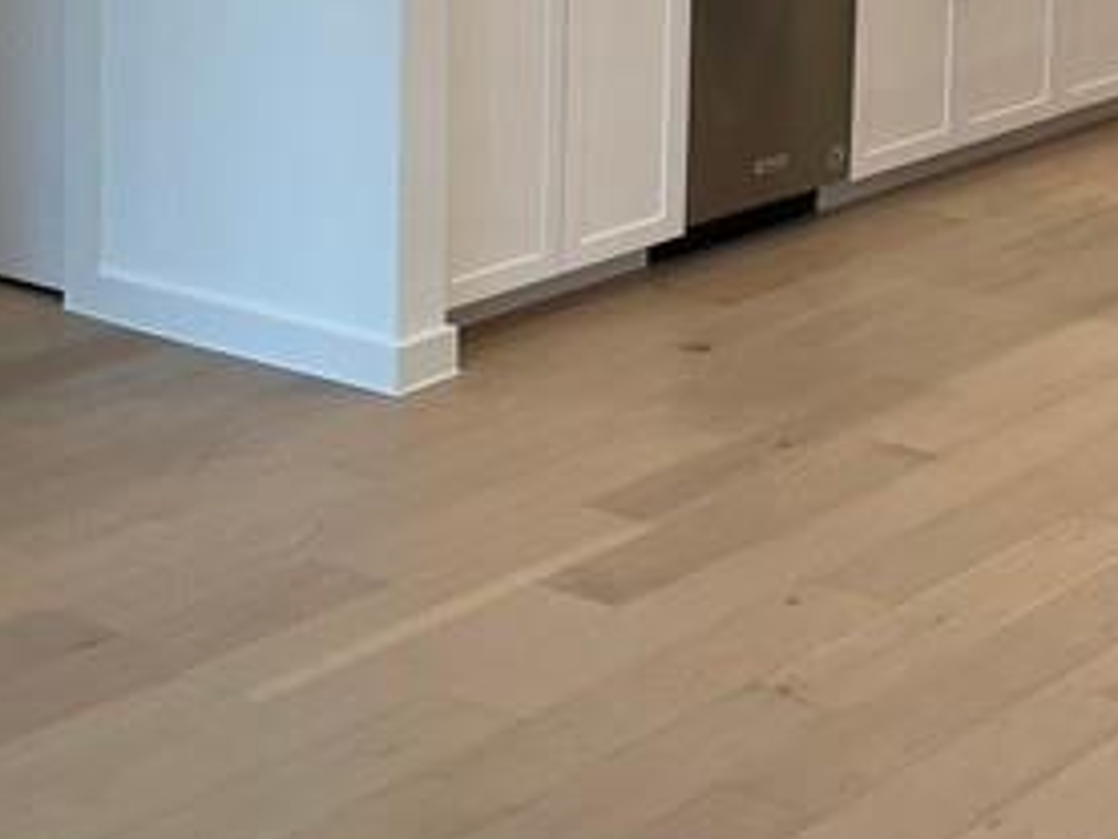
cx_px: 1098
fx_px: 3102
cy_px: -137
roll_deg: -2.1
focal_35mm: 96
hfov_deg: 19.9
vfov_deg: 14.9
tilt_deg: -8.0
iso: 80
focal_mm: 4.2
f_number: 1.6
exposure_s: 1/120
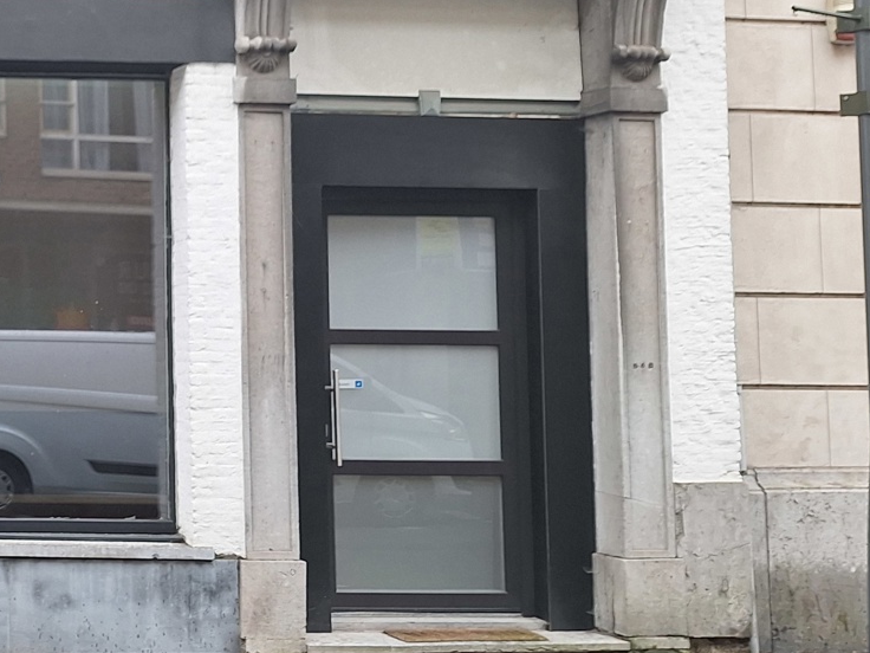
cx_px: -212
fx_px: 1508
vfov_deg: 24.4
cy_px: 258
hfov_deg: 27.7
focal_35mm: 60
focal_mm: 5.54
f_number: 1.8
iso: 50
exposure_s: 1/100
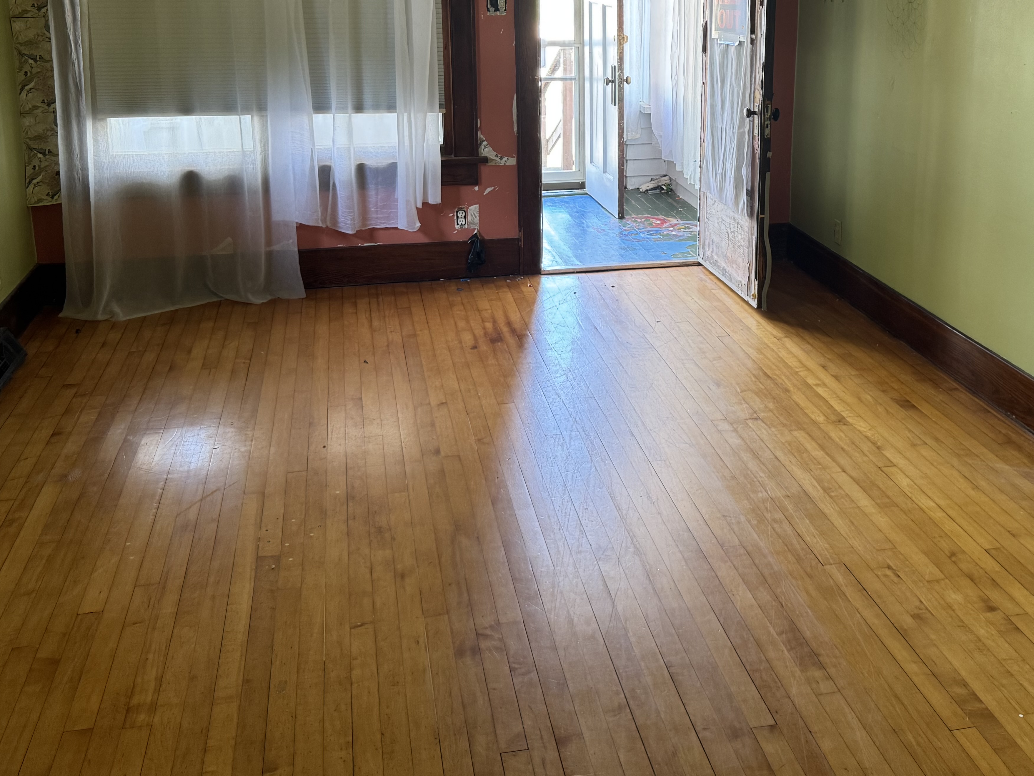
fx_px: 1165
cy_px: 206
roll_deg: +0.0
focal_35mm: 39
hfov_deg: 47.5
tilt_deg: -13.5
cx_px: 634
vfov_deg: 36.1
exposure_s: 1/60
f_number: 1.78
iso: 160
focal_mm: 6.76
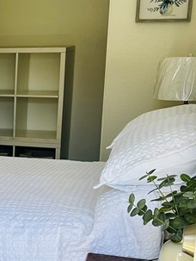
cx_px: -101
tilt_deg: -10.9
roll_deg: +0.8
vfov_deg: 24.0
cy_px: 171
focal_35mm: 81
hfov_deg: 16.6
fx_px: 610
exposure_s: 1/143
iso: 64
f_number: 1.78
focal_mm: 6.86
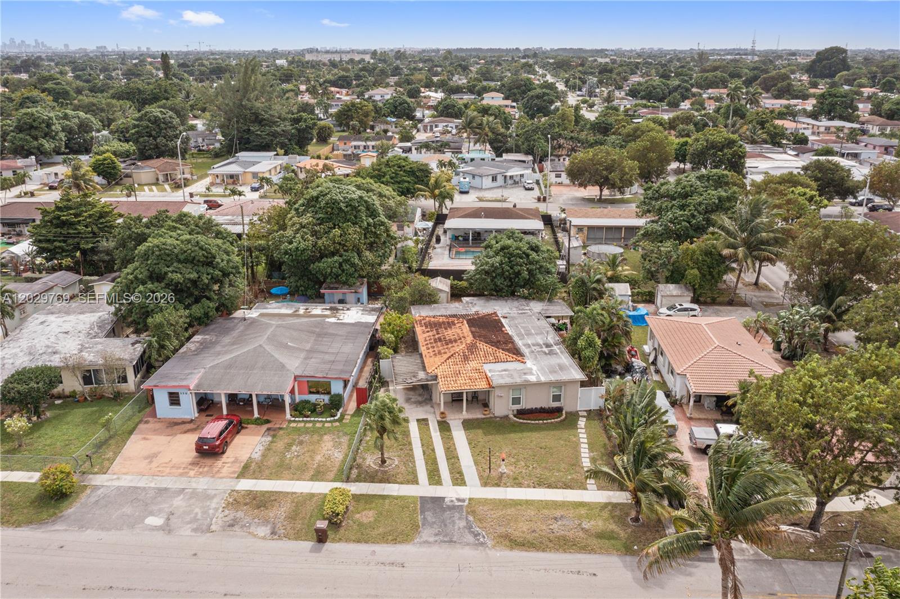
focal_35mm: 28
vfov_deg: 46.4
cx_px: 450
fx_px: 700
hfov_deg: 65.5
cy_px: 300
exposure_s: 1/800
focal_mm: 10.26
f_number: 6.3
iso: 100
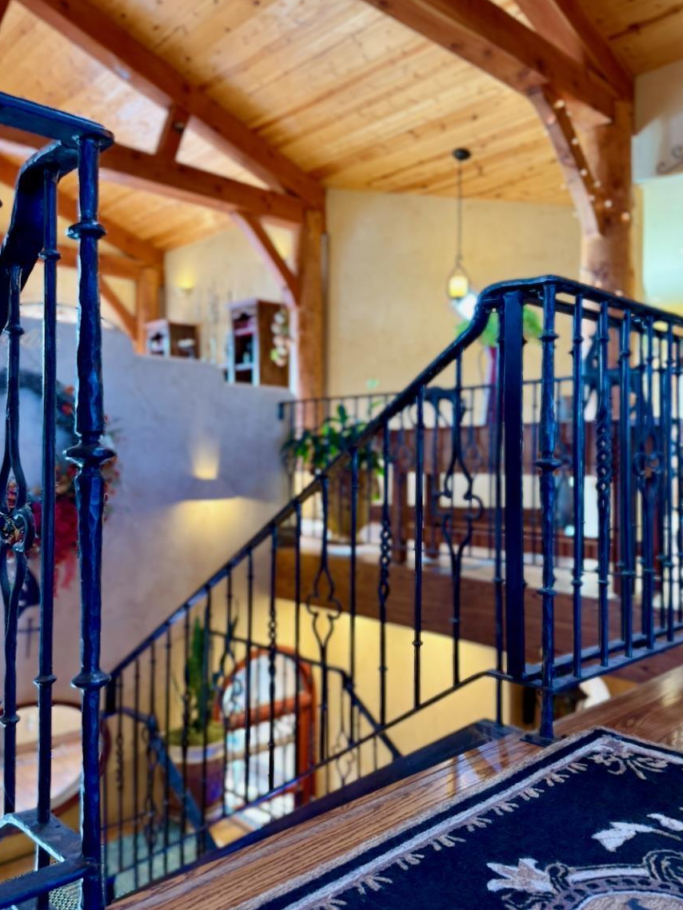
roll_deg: -0.3
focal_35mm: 27
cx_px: 326
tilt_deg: -2.2
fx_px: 710
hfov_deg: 51.4
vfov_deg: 65.2
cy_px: 492
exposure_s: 1/60
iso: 250
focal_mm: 6.76
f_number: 1.78
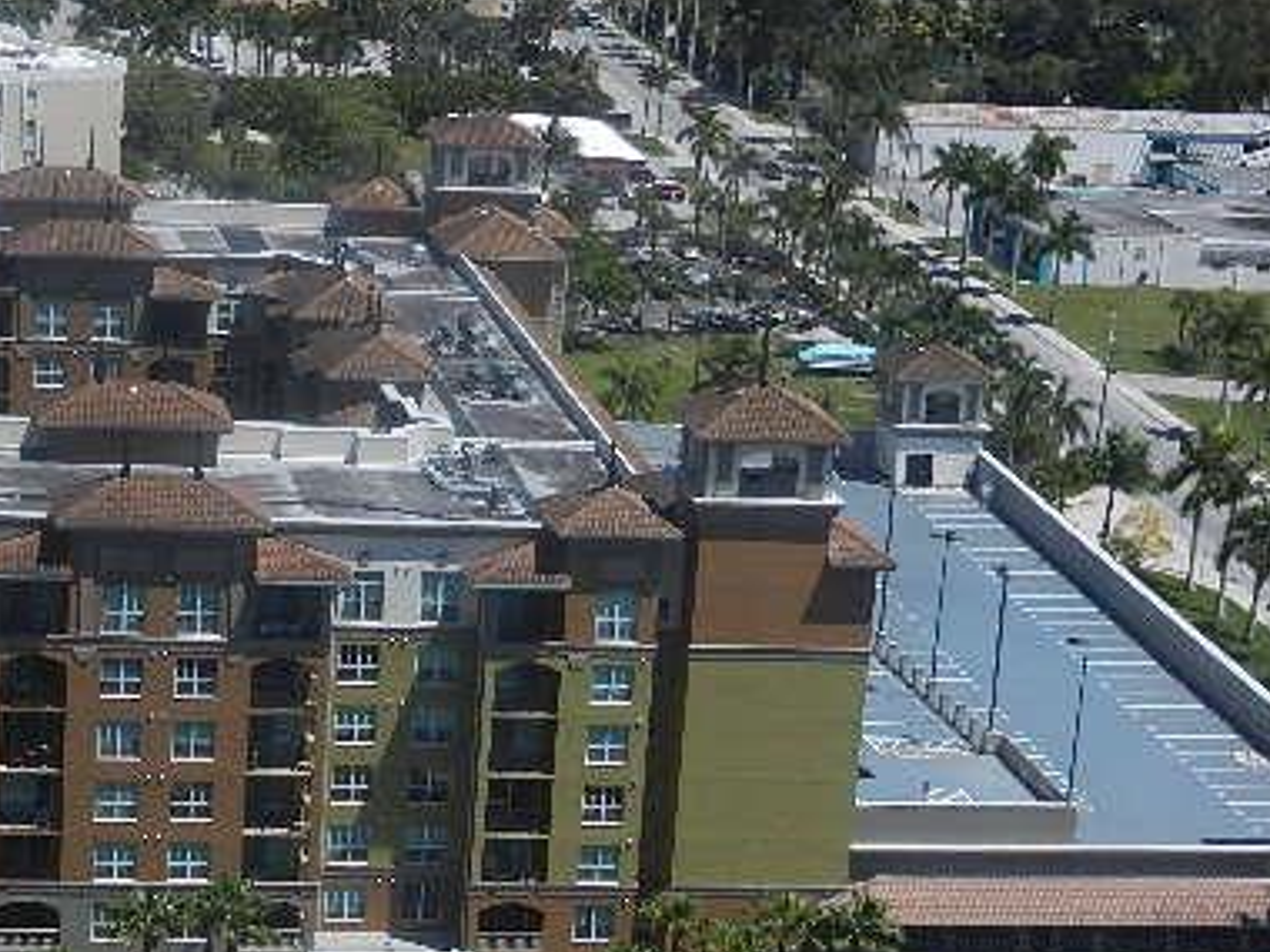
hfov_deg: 19.4
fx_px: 3706
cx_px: 394
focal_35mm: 101
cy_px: 732
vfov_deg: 14.6
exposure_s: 1/200
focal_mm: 10.9
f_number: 4.5
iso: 160
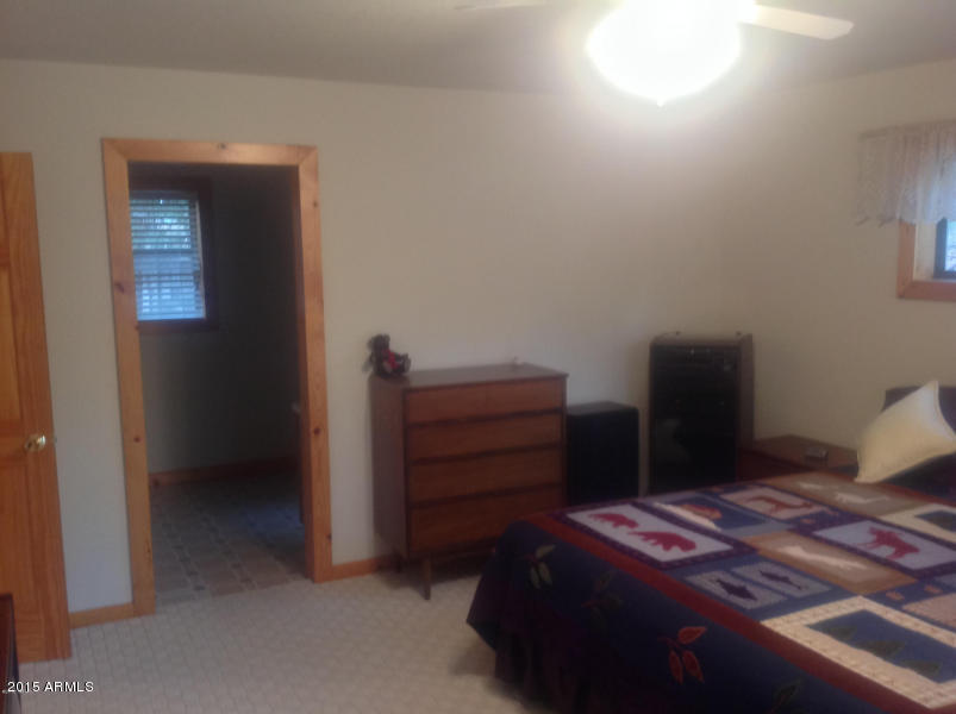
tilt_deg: -8.4
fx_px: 965
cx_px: 478
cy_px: 357
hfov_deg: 52.7
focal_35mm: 35
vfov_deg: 40.6
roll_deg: -0.1
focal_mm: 4.28
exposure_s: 1/15
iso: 125
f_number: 2.4
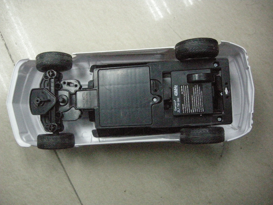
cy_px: 102
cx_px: 136
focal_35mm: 36
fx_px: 284
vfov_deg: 39.7
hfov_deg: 51.4
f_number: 2.7
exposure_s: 1/114
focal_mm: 7.5
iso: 1600
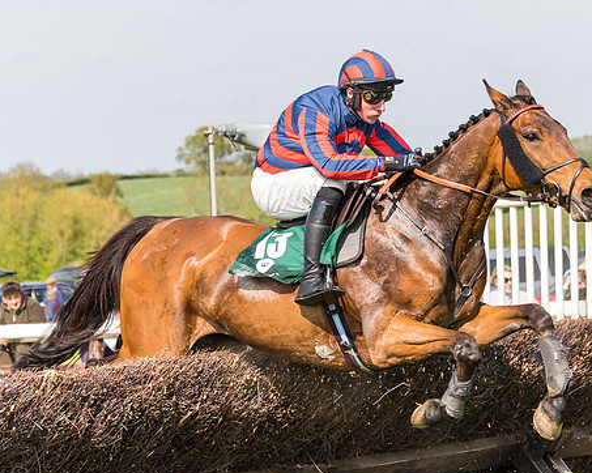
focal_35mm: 147
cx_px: 344
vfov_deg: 10.5
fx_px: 2574
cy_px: 242
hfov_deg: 13.1
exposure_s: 1/2500
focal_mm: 70
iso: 400
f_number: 4
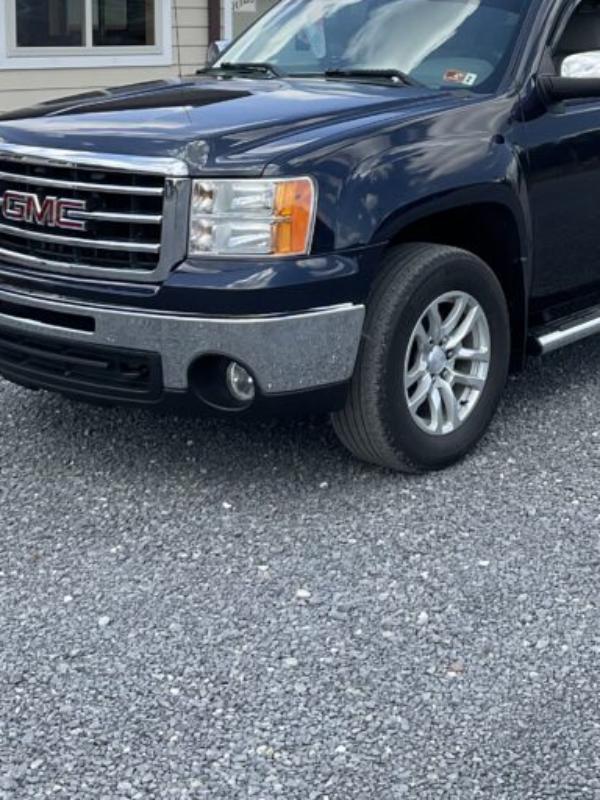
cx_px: 455
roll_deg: -0.1
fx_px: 1340
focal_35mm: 58
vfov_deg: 32.0
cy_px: 119
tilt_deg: -4.3
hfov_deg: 24.9
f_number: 1.8
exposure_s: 1/883
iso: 16
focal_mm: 3
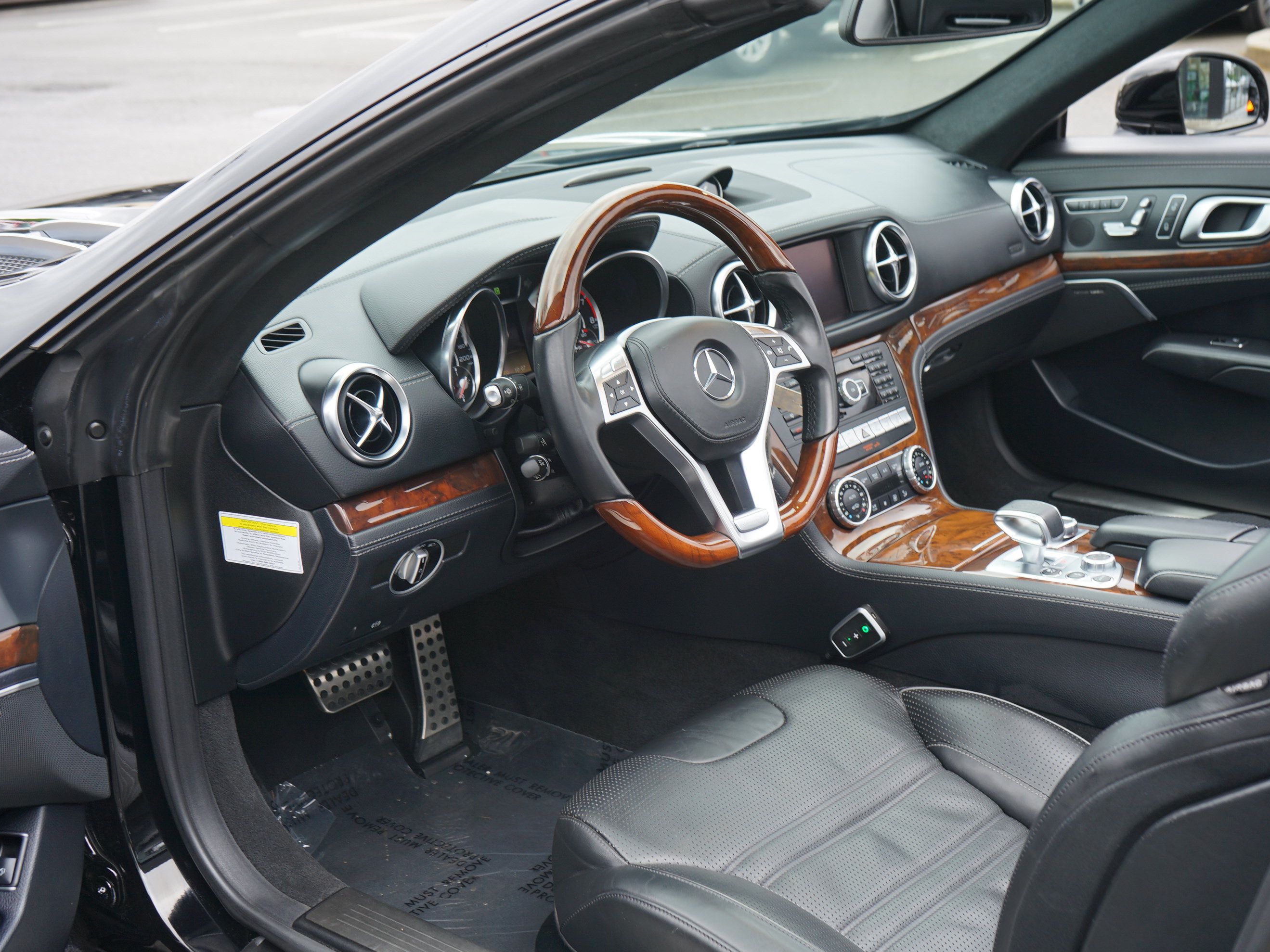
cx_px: 697
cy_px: 473
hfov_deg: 41.2
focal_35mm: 46
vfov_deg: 31.5
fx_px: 1688
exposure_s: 1/25
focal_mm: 42
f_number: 6.3
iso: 100
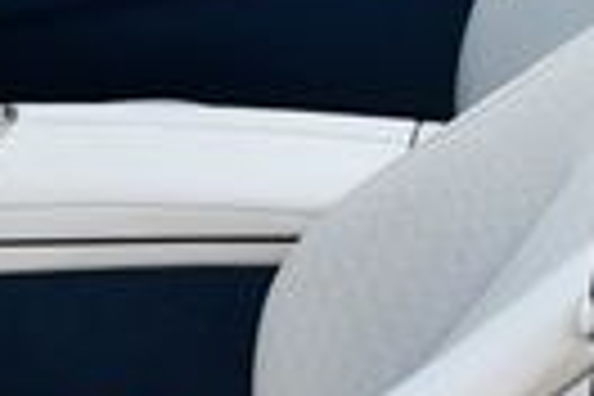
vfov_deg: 7.8
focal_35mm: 175
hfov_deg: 11.5
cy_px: 252
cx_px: -162
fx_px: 2887
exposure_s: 1/250
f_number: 5
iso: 400
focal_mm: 18
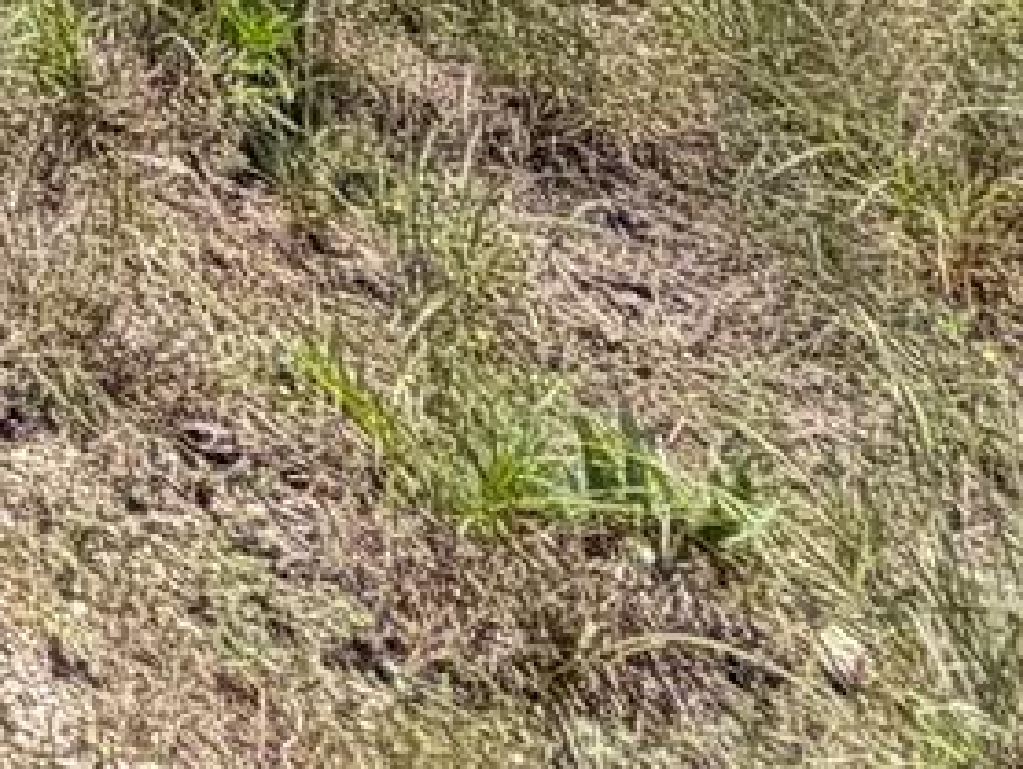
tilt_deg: -3.3
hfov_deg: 13.0
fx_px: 3047
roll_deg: -1.2
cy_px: -1612
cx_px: -1608
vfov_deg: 10.1
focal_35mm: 103
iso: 25
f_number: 2.2
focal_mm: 2.22
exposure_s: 1/770
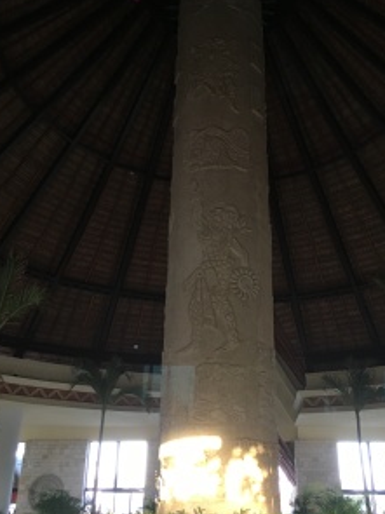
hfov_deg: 39.6
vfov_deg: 51.4
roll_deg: -0.2
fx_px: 534
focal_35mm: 36
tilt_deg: +23.3
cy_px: 267
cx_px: 213
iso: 100
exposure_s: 1/30
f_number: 2.2
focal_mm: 4.15
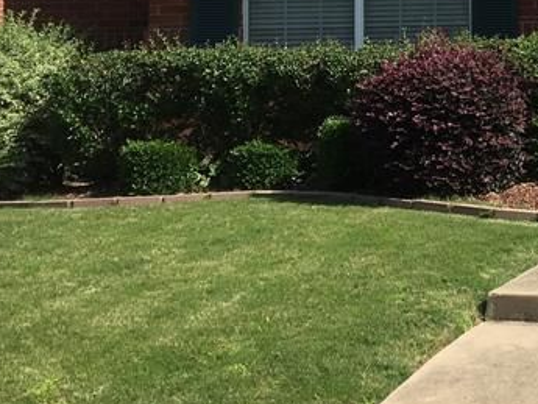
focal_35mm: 86
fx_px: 1337
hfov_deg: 20.7
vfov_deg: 16.7
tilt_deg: +5.4
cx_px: 699
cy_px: -23
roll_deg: +0.2
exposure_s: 1/1399
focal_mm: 4.15
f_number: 2.2
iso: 25
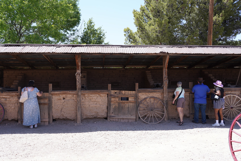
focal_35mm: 32
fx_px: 214
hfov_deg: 58.7
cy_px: 80
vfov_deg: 41.1
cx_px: 120
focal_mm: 32
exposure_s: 1/100
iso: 100
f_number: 8
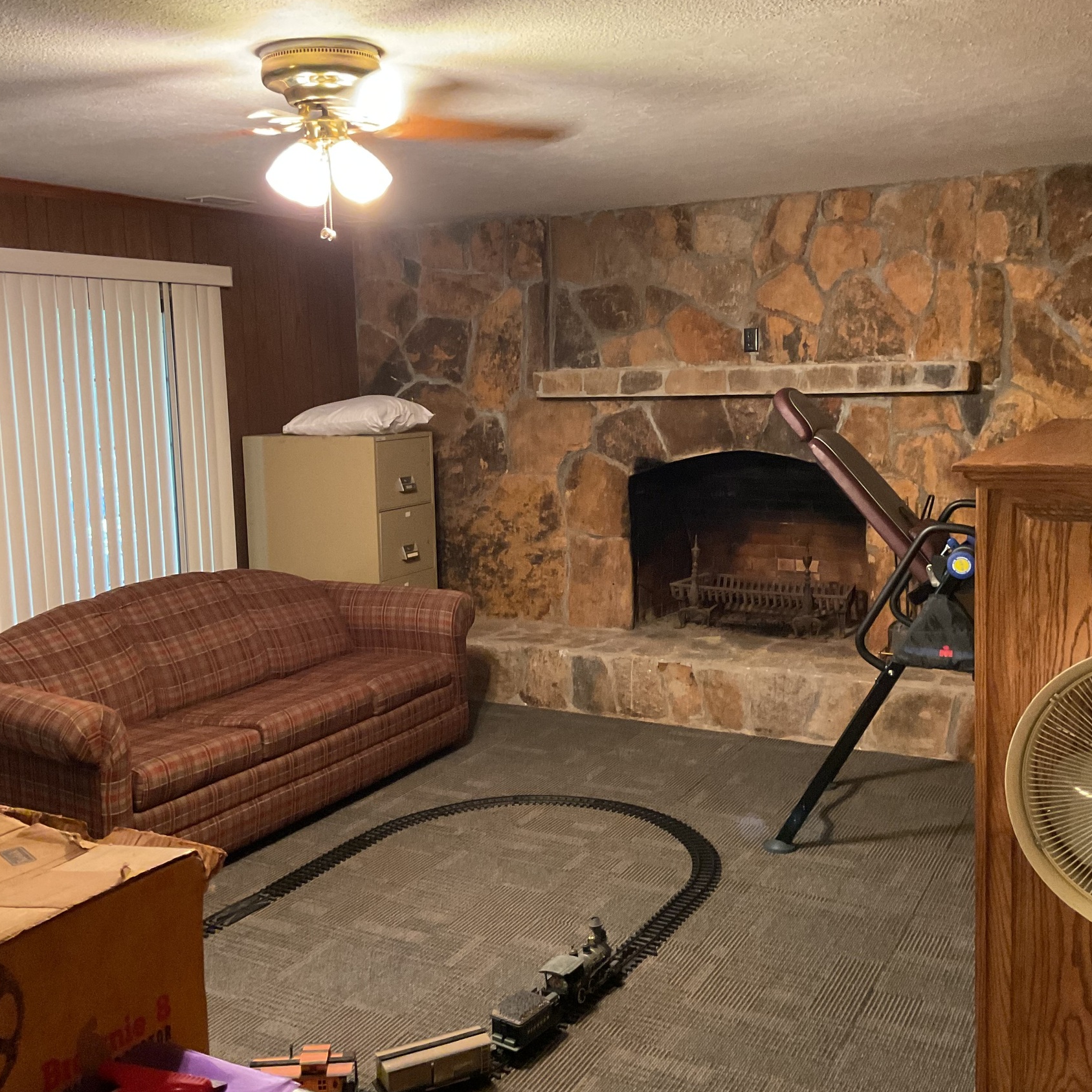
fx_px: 1249
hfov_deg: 47.2
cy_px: 516
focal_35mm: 35
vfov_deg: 47.2
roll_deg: +0.3
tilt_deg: -7.0
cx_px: 553
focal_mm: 3
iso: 320
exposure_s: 1/40
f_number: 1.8
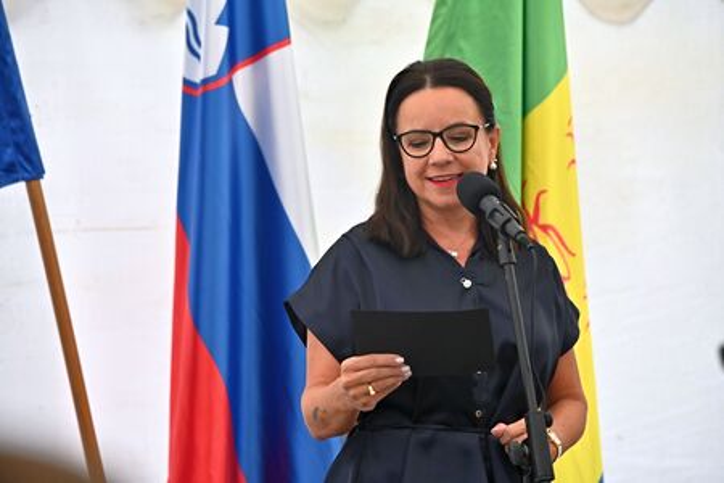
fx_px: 3519
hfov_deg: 11.7
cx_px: 362
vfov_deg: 7.8
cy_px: 242
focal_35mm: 175
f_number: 5
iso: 1600
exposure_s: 1/500
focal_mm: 175
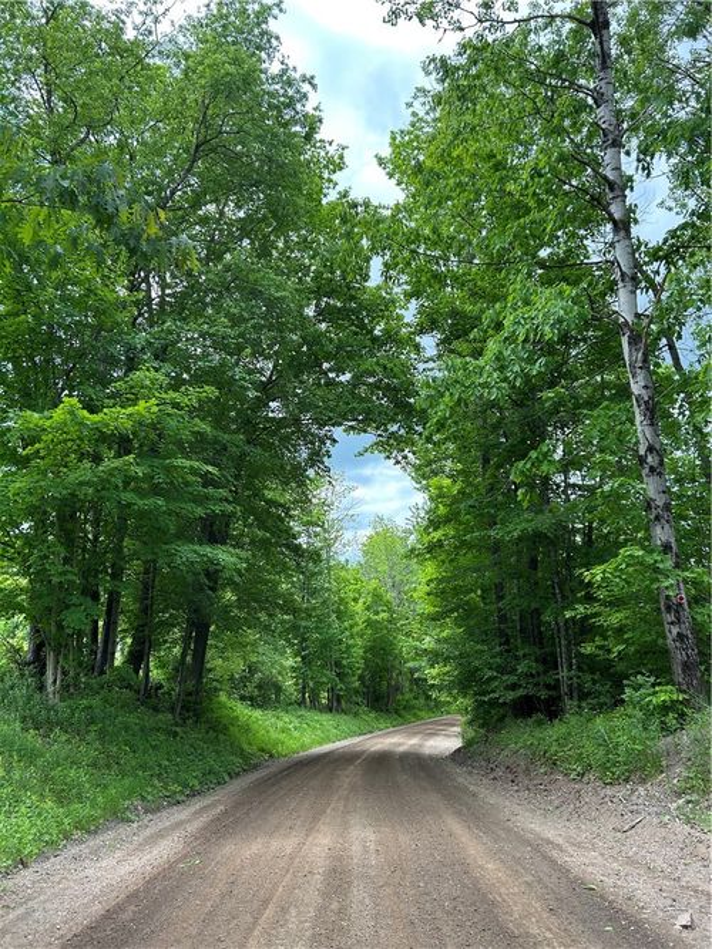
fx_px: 713
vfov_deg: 67.3
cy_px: 474
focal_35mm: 26
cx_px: 356
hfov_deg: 53.0
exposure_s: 1/743
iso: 50
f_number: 1.5
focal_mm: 5.7
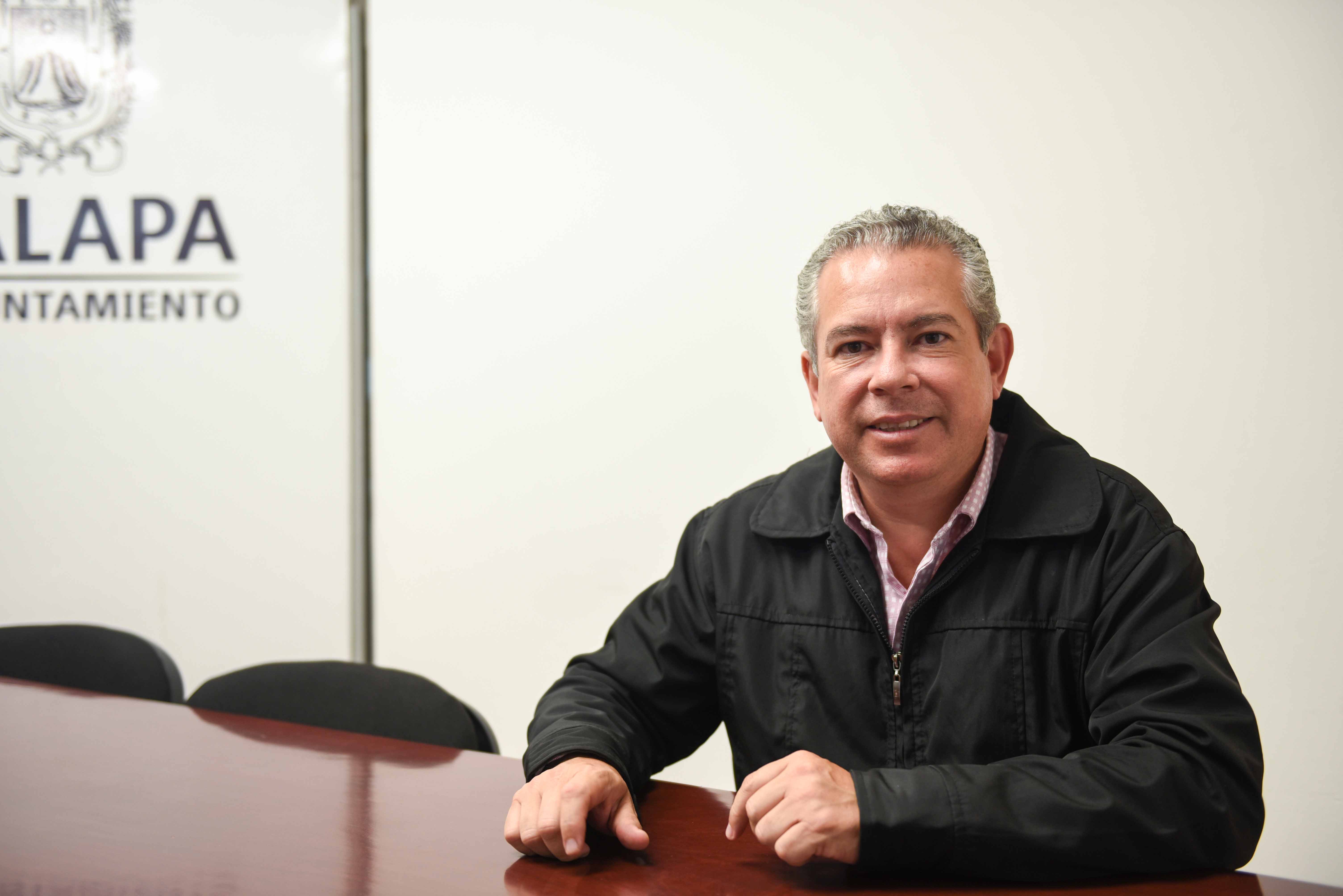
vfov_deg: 35.1
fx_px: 1418
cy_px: 448
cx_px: 672
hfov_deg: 50.7
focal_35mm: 38
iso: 400
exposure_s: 1/125
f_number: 2.8
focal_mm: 38
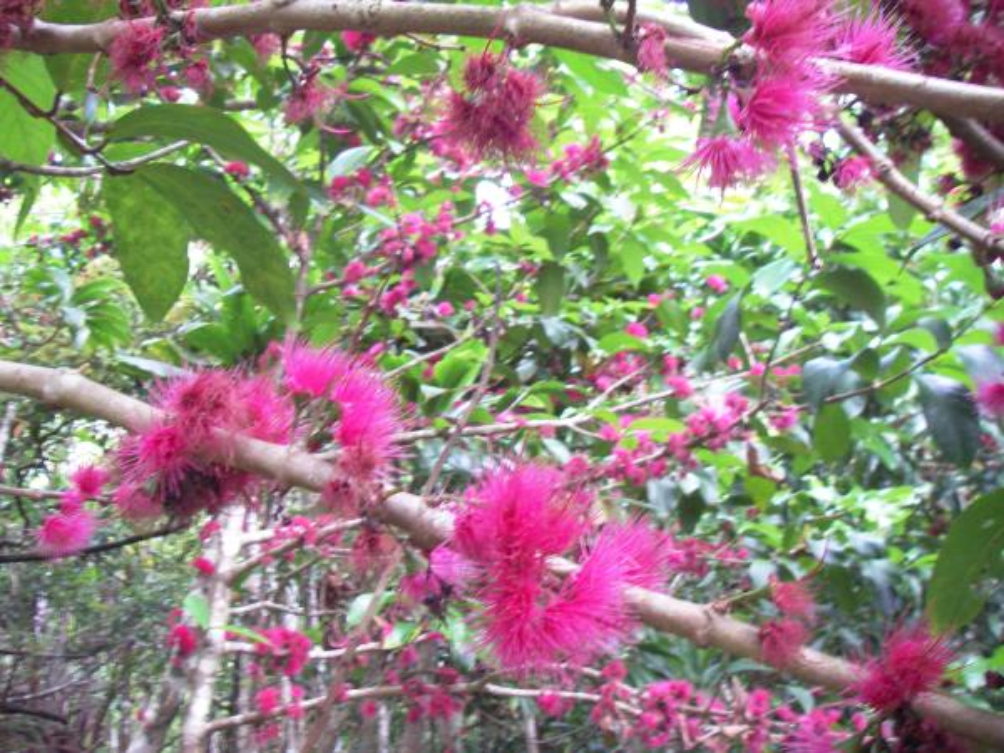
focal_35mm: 38
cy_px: 376
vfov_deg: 37.7
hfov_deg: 49.0
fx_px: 1102
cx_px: 502
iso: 160
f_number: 3.3
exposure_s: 1/8
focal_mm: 6.3
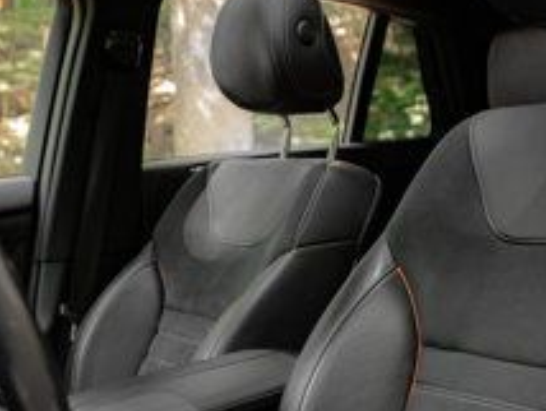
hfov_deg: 28.1
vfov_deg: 21.0
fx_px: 1090
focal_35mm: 69
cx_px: 242
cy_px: 348
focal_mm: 24
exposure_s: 1/200
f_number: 2.8
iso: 1250
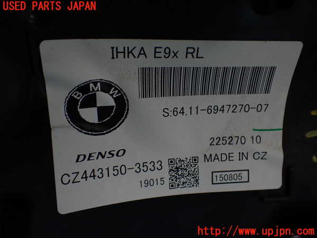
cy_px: 119
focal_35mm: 30
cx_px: 158
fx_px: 275
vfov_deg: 46.8
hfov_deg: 60.0
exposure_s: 1/125
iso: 125
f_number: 2.3
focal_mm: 5.4
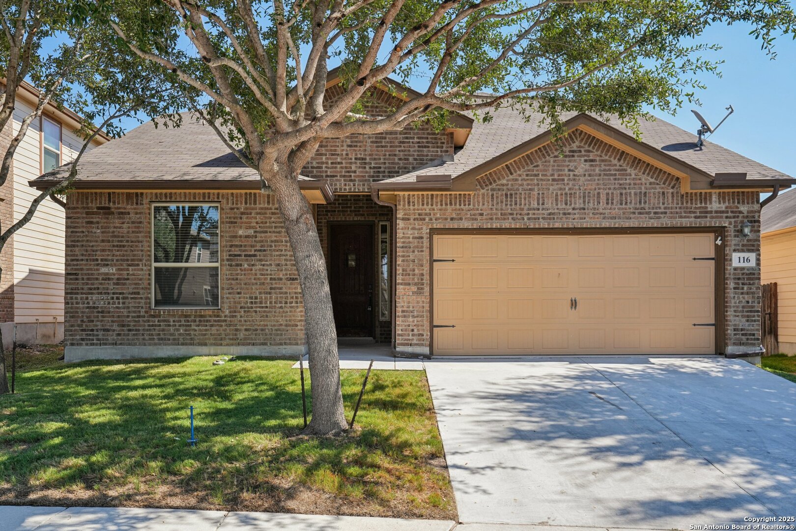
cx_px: 398
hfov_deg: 63.7
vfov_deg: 45.0
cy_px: 266
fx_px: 641
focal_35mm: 29
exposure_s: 1/250
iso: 200
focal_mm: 29
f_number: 8
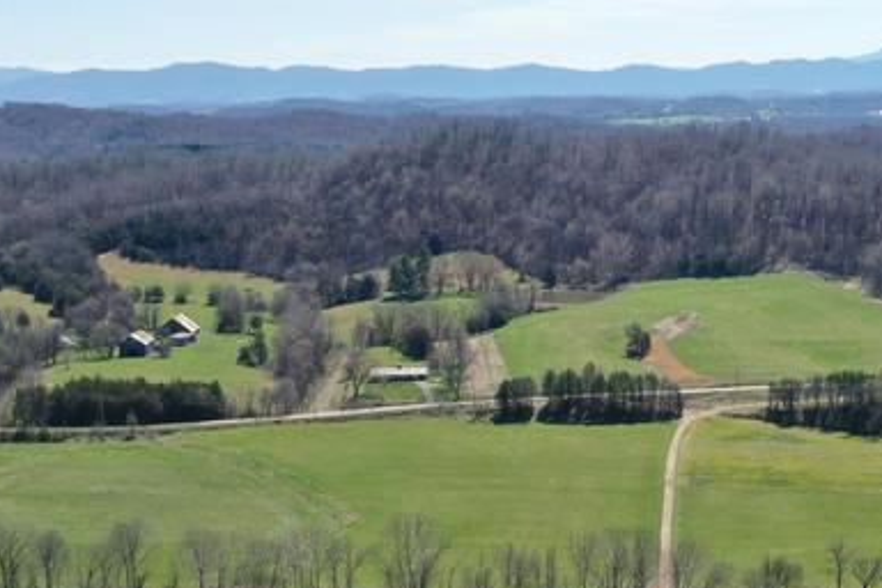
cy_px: 512
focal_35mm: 70
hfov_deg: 28.5
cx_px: 641
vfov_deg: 19.2
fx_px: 1715
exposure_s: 1/240
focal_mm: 10.26
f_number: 5
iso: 100
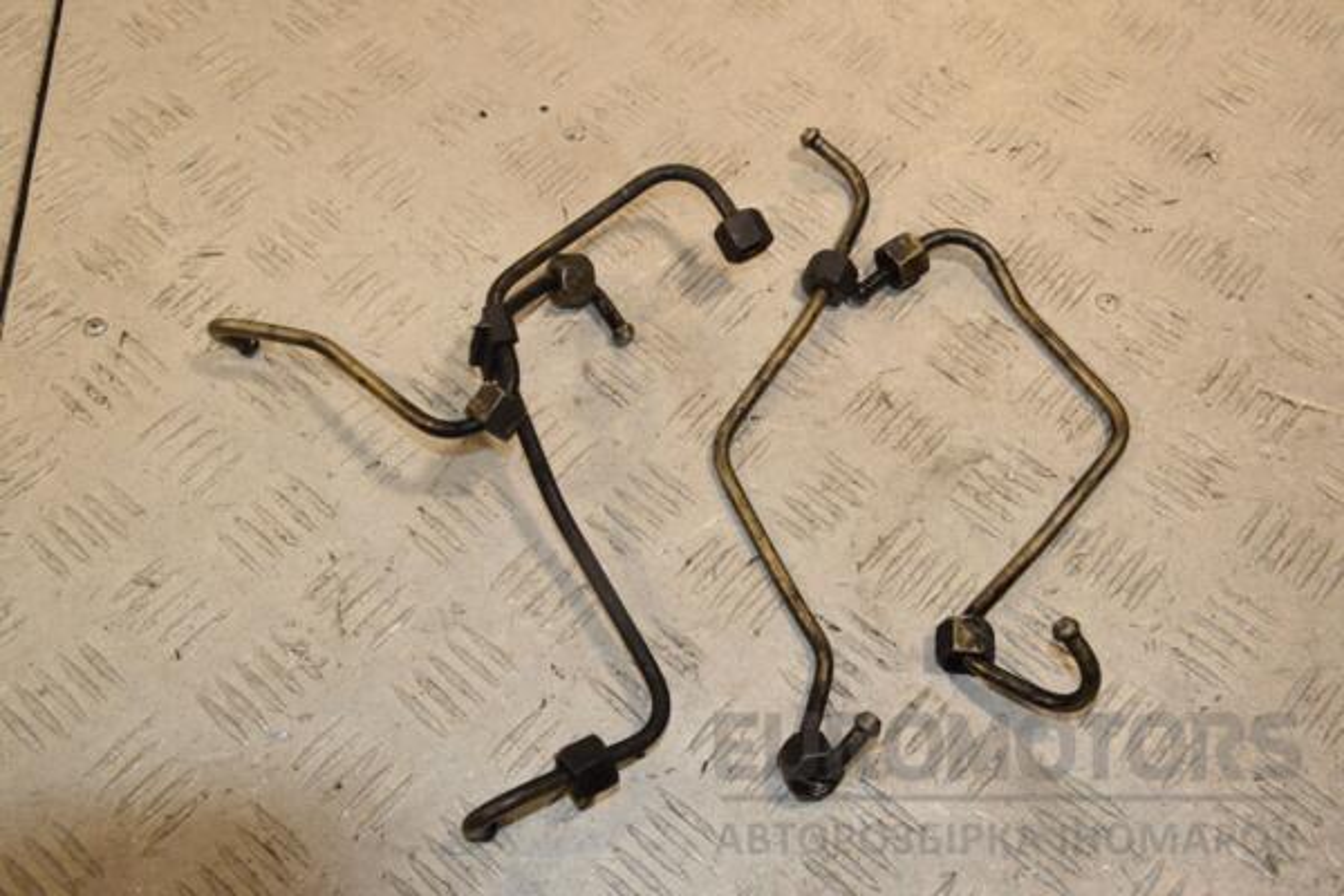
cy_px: 448
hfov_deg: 43.6
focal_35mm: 45
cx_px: 672
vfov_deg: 29.9
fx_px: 1680
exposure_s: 1/200
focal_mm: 30
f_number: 9
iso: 800
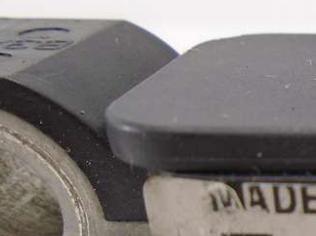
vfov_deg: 15.7
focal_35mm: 88
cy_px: 334
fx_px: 803
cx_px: 517
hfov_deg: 18.7
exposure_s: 1/60
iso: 100
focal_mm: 4.6
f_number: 3.2
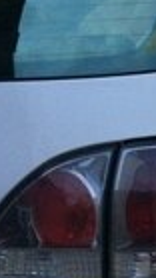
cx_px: 348
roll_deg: +2.0
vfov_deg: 18.9
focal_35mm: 113
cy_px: 190
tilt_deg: -10.0
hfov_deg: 9.7
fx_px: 832
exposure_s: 1/33
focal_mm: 4.15
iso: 200
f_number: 2.2
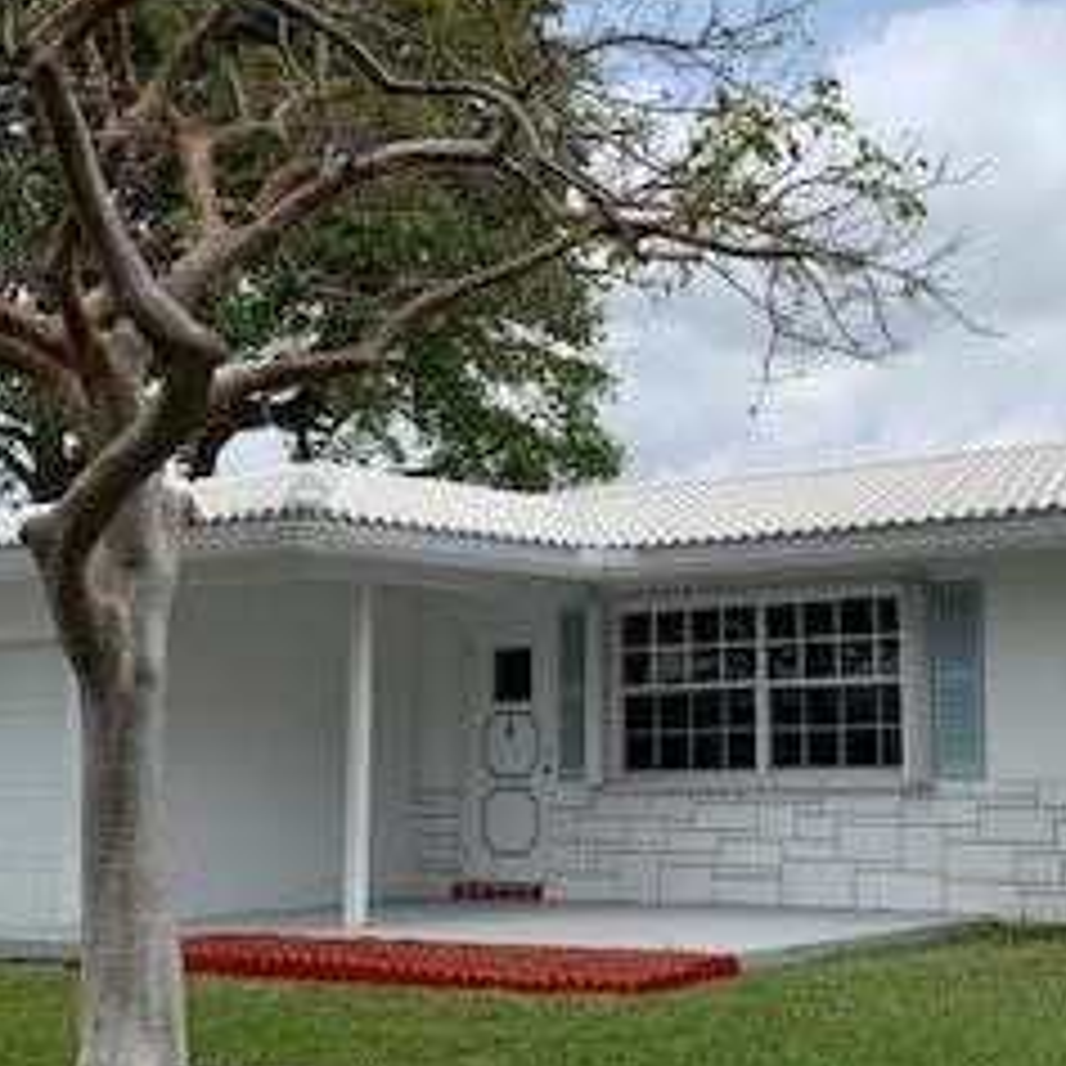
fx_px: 2160
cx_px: 783
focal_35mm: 62
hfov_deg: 27.4
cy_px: 513
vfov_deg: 27.7
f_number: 1.8
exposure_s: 1/2755
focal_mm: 4.25
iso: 25
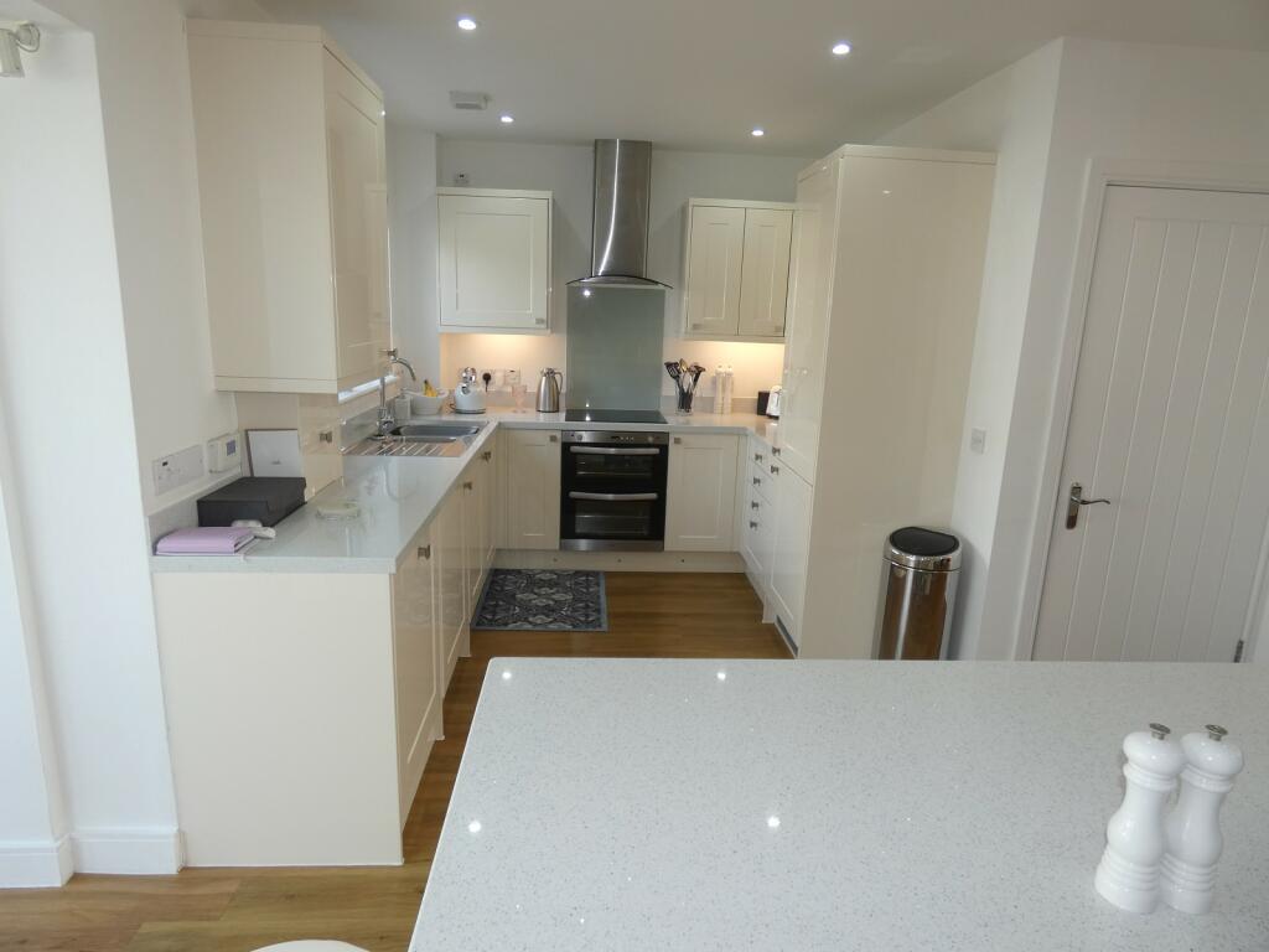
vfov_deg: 66.0
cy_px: 476
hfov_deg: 81.7
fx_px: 733
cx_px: 634
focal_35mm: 20
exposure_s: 1/60
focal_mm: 3.6
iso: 80
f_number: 2.8
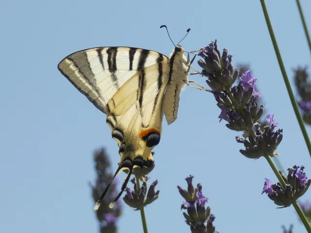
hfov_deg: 15.2
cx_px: 156
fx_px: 1168
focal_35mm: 130
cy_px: 116
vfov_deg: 11.4
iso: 80
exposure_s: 1/500
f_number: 5.2
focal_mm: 23.3
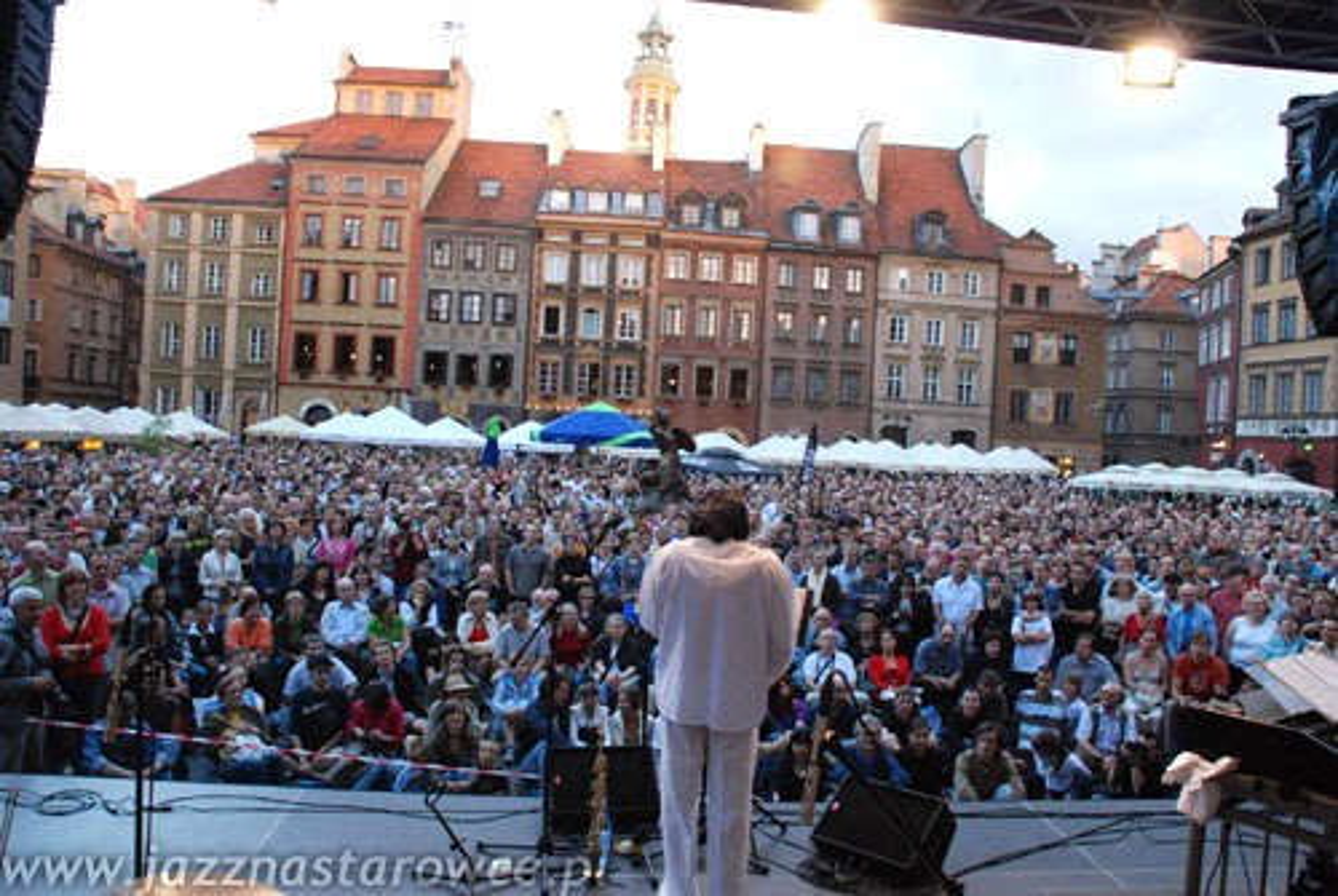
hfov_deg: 67.3
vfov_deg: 48.1
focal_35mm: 27
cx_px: 669
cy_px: 448
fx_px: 1005
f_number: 5
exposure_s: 1/100
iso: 1250
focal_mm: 18
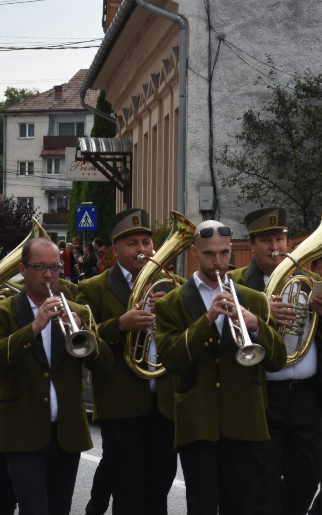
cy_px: 349
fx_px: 2415
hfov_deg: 7.6
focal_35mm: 172
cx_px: 302
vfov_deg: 12.2
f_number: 5.6
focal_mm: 55
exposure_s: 1/1600
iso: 500
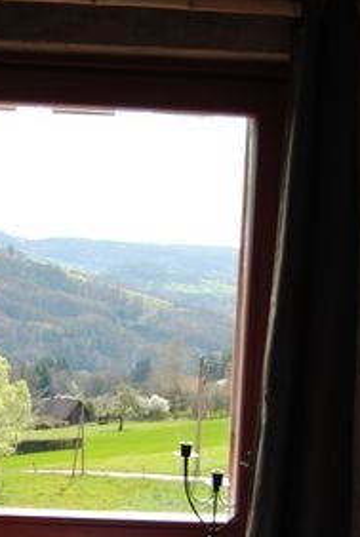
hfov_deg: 16.0
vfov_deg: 23.8
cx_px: 79
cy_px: 364
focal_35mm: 85
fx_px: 1270
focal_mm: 32
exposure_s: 1/160
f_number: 4.5
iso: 100
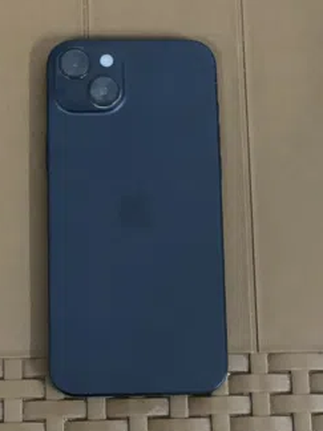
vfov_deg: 20.6
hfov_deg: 15.6
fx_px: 1182
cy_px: 190
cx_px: 140
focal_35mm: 95
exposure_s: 1/14
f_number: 2.8
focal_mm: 9
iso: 1250
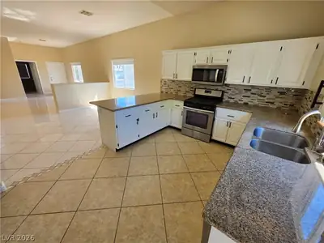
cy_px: 122
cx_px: 162
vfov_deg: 89.9
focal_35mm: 13
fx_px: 122
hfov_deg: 106.2
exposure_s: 1/120
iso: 32
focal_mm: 2.2
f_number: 1.9
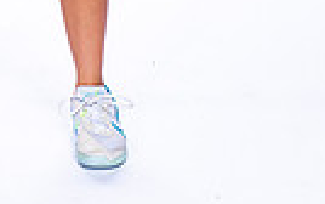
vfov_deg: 6.3
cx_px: -15
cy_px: -287
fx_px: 1755
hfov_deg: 10.5
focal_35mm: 198
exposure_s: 1/250
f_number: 5.6
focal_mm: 58
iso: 100
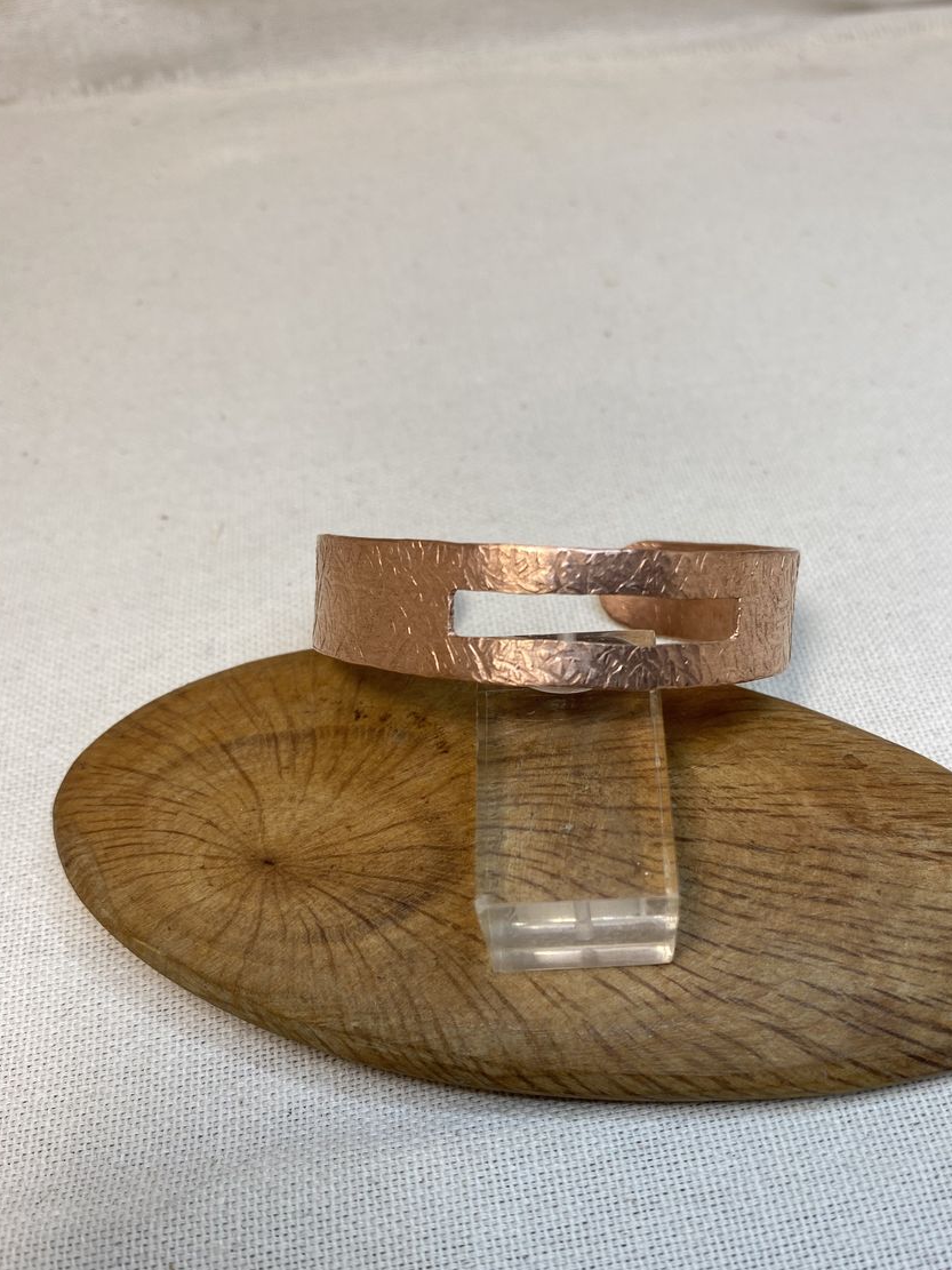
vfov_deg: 59.6
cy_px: 740
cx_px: 521
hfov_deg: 46.7
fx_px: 1100
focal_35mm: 30
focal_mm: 4.25
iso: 32
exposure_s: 1/184
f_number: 1.8
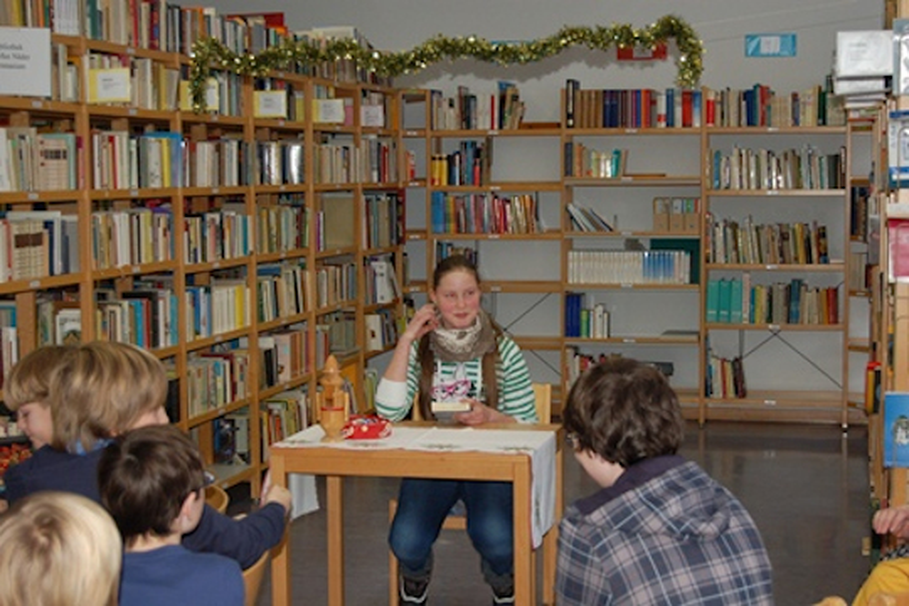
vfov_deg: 21.6
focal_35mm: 63
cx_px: 454
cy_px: 303
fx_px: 1591
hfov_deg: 31.9
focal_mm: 42
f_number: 5.3
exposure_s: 1/60
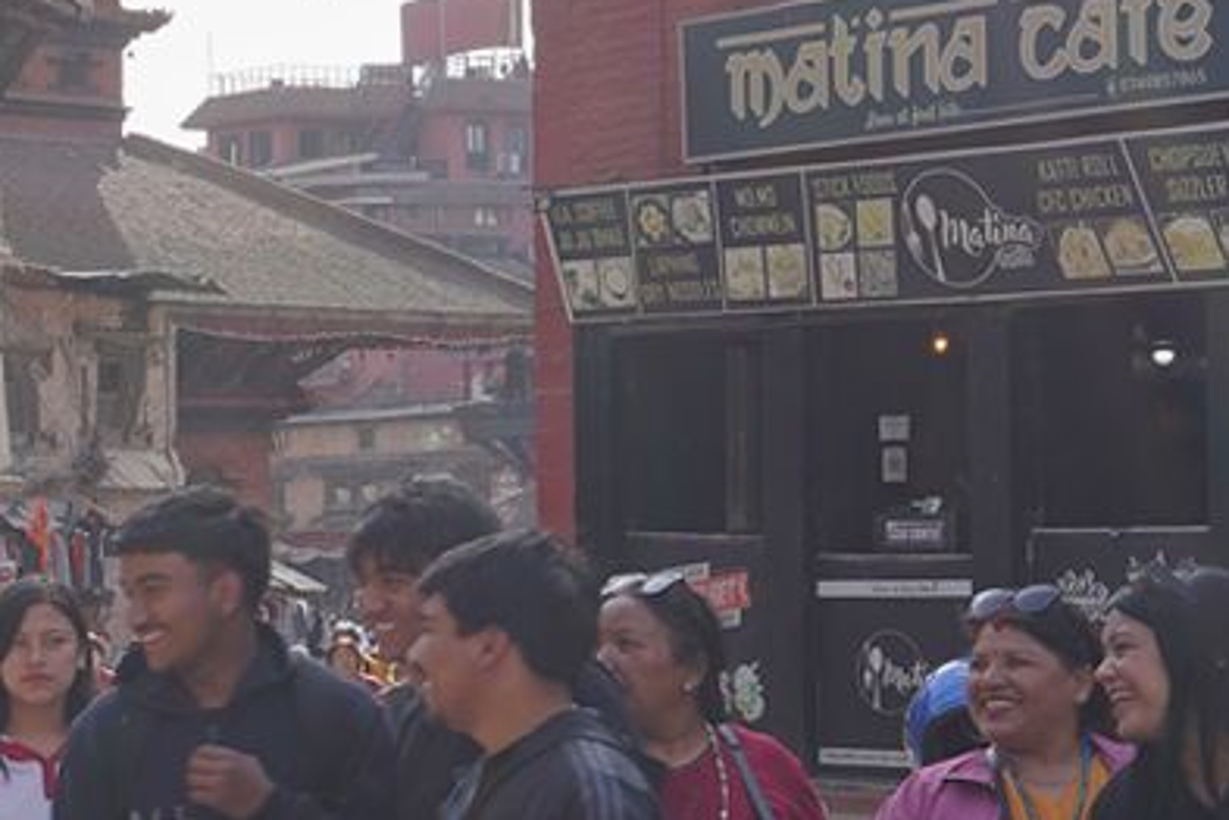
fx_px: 4165
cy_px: 617
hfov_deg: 14.7
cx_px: -979
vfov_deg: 11.2
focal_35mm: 122
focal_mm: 24
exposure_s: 1/100
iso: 100
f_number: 10
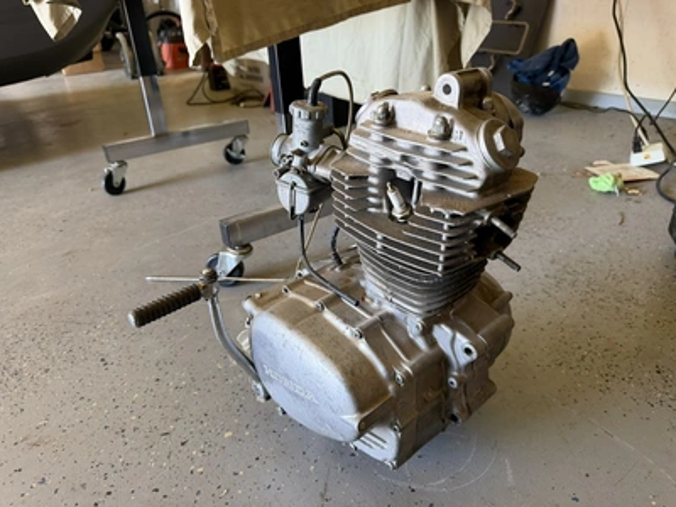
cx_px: 338
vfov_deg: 56.8
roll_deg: +3.4
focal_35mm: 24
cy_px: 254
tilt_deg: -27.6
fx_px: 469
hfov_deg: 71.6
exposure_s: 1/66
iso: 200
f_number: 1.78
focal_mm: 6.76
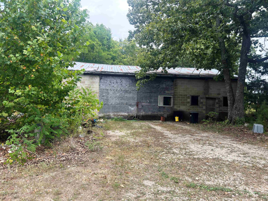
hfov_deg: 67.3
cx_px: 134
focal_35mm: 26
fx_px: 201
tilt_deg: +1.5
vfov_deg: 53.1
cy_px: 100
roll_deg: -0.7
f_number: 1.5
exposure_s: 1/846
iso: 50
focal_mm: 5.7
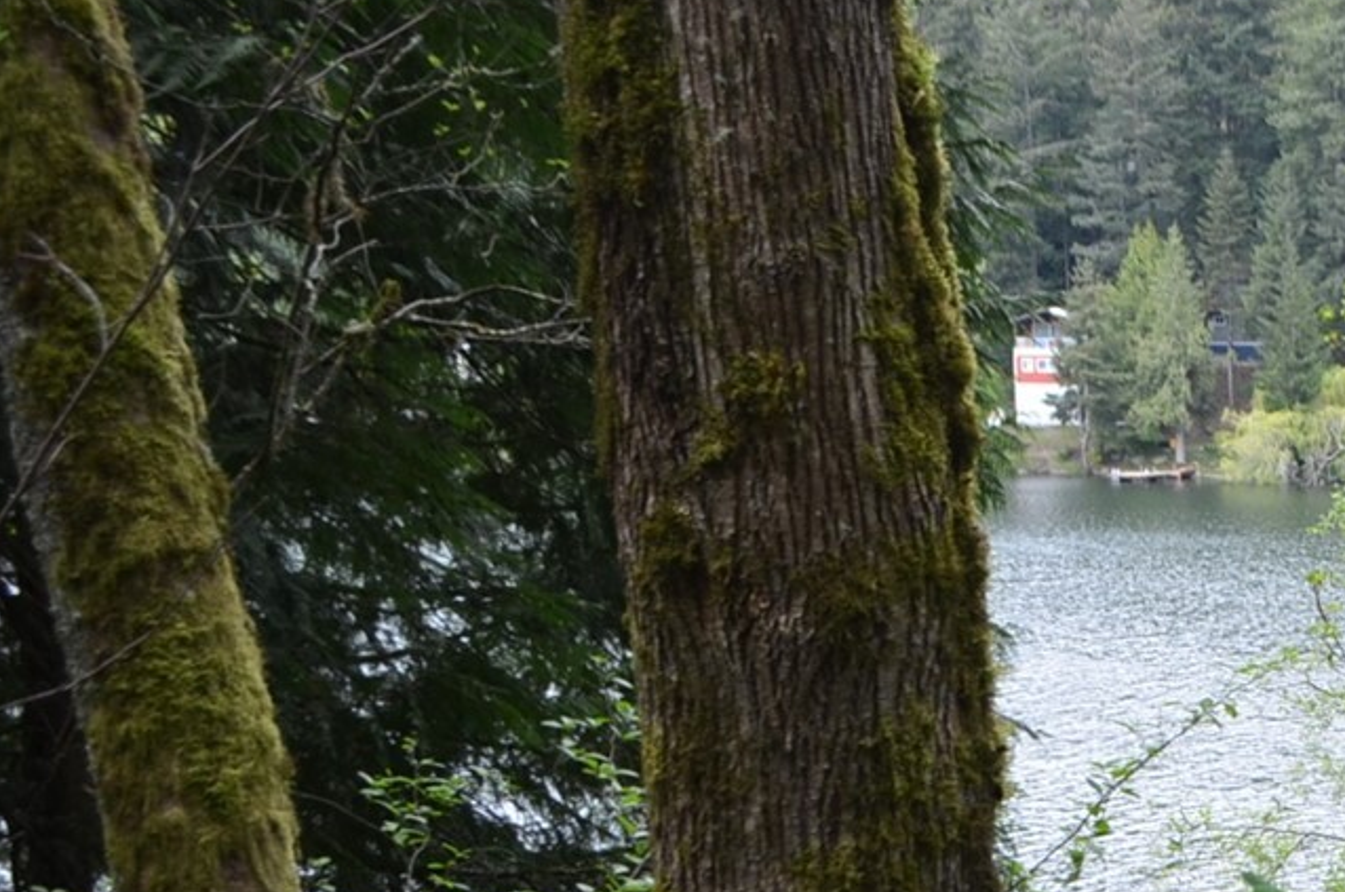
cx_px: 1606
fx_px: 2685
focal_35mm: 72
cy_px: 958
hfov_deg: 25.3
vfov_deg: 18.2
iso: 250
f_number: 5.6
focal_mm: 18
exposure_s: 1/125
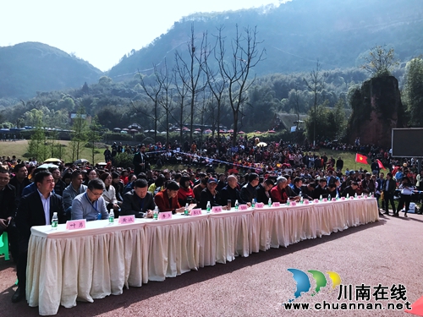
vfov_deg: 49.7
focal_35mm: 28
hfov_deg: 63.4
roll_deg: -2.5
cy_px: 158
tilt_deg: +4.4
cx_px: 212
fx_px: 342
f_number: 1.8
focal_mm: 3.99
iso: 20
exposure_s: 1/1570
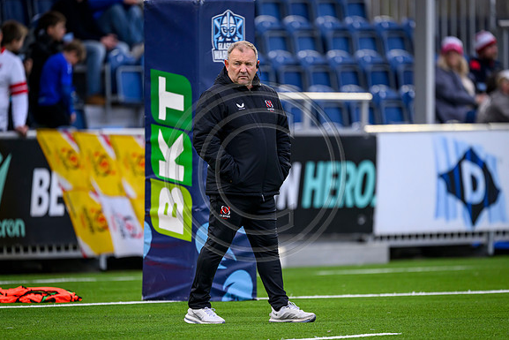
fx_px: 7962
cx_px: 255
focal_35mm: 563
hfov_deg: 3.7
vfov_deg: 2.4
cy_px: 170
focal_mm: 560
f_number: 4
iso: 1250
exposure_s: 1/1000
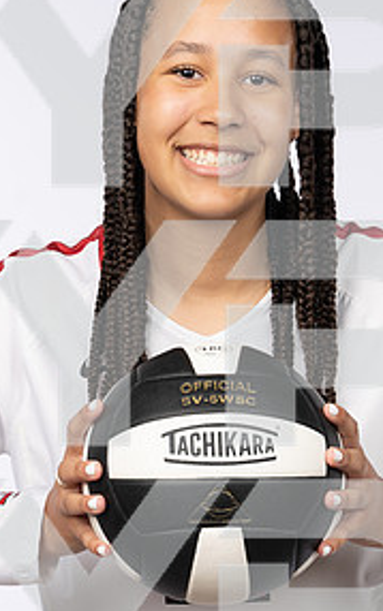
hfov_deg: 10.7
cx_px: 184
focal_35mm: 122
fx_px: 2035
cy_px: 334
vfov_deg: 17.1
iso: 250
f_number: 7.1
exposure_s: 1/250
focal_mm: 59
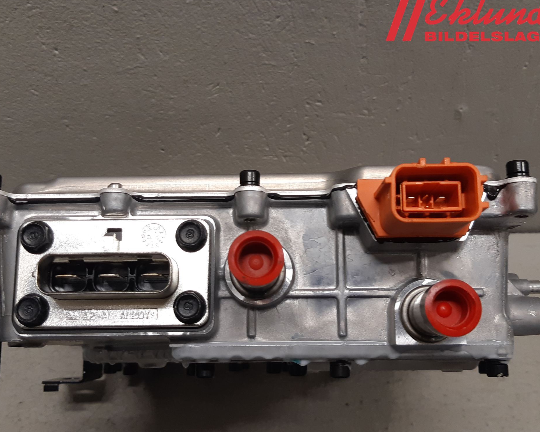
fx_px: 448
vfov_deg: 51.5
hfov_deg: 62.2
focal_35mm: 28
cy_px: 215
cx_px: 267
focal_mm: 3.93
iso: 64
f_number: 1.7
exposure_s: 1/50
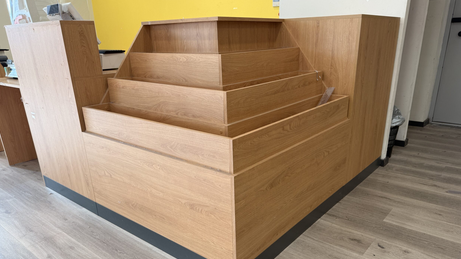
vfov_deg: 42.3
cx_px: 237
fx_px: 330
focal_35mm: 27
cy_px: 174
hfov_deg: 69.8
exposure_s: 1/100
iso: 50
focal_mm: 6.76
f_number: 1.78
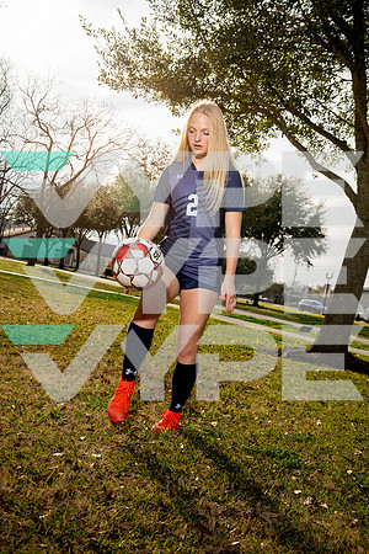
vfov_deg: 43.6
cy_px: 277
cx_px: 184
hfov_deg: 29.9
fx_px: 692
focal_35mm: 45
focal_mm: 45
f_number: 6.3
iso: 100
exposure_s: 1/250
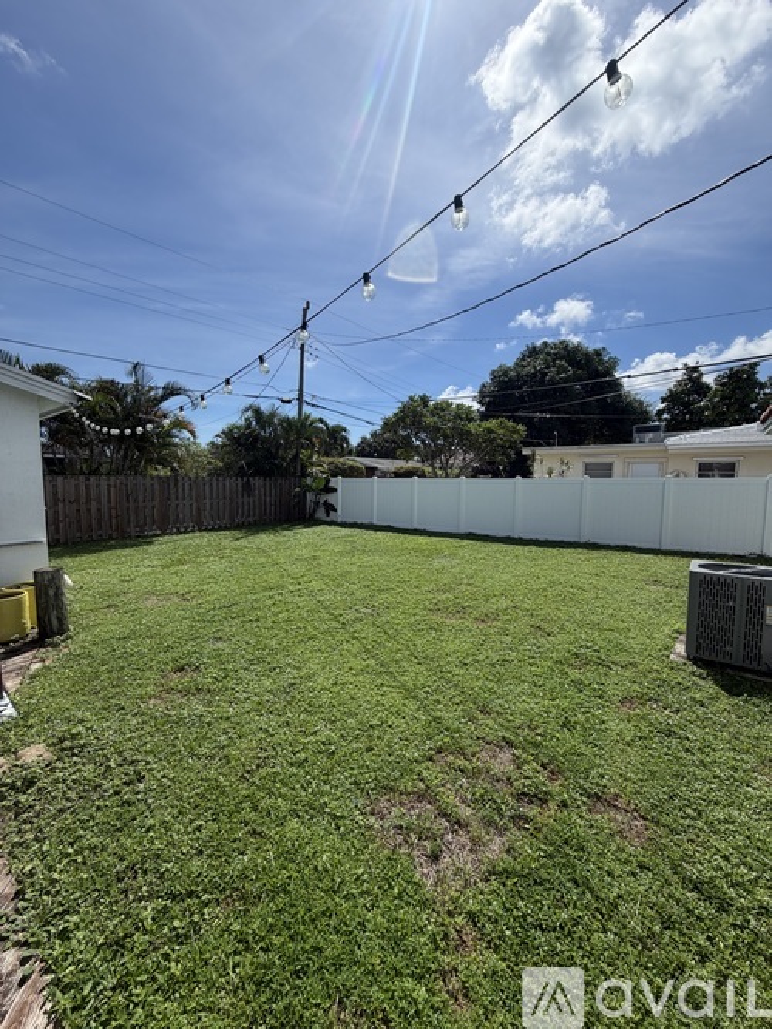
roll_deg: -0.3
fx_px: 416
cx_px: 386
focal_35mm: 14
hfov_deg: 85.7
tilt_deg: -3.9
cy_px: 514
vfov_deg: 102.1
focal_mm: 2.22
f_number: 2.2
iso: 25
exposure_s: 1/1431
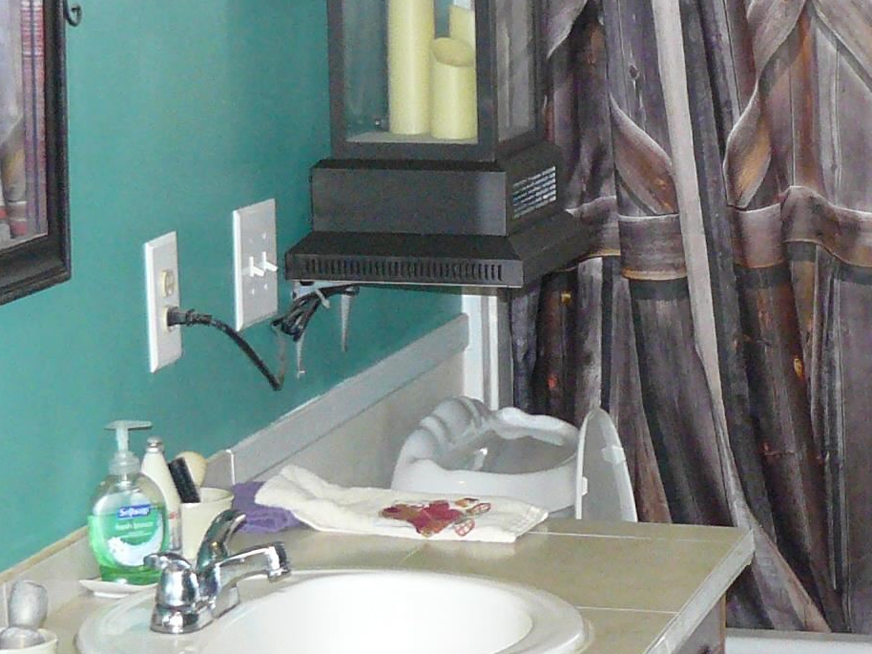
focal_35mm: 121
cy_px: 191
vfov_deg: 12.2
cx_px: 803
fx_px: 3047
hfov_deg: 16.1
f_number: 2.8
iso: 250
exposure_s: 1/50
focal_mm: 6
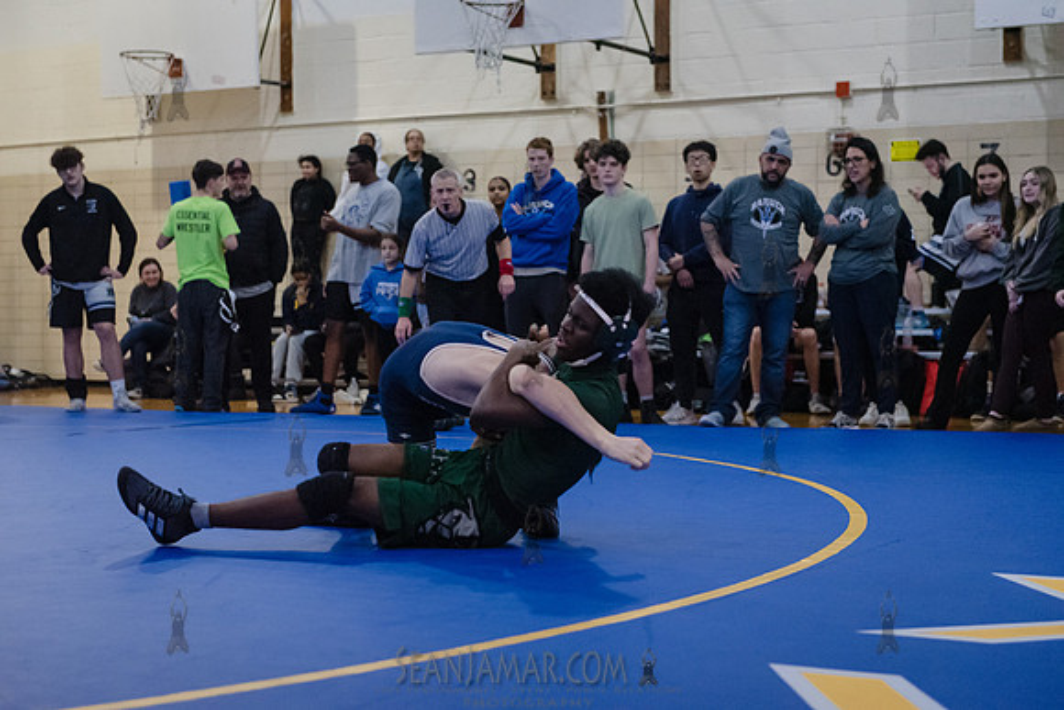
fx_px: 1833
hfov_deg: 32.4
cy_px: 355
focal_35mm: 62
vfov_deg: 21.9
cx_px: 532
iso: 8000
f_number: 3.2
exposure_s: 1/400
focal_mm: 62
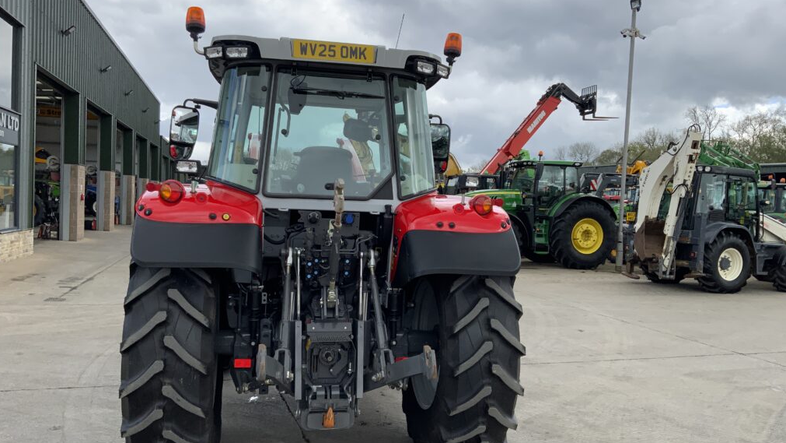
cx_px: 390
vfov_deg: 36.7
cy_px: 241
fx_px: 667
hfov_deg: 61.0
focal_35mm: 32
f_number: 1.8
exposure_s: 1/657
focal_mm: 3
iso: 16
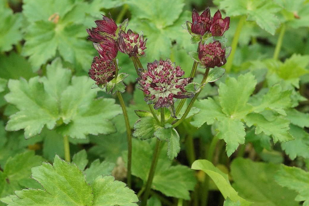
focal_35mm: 174
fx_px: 1494
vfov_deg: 7.9
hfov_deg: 11.8
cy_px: 94
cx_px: 154
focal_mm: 100
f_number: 8
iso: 1600
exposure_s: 1/160
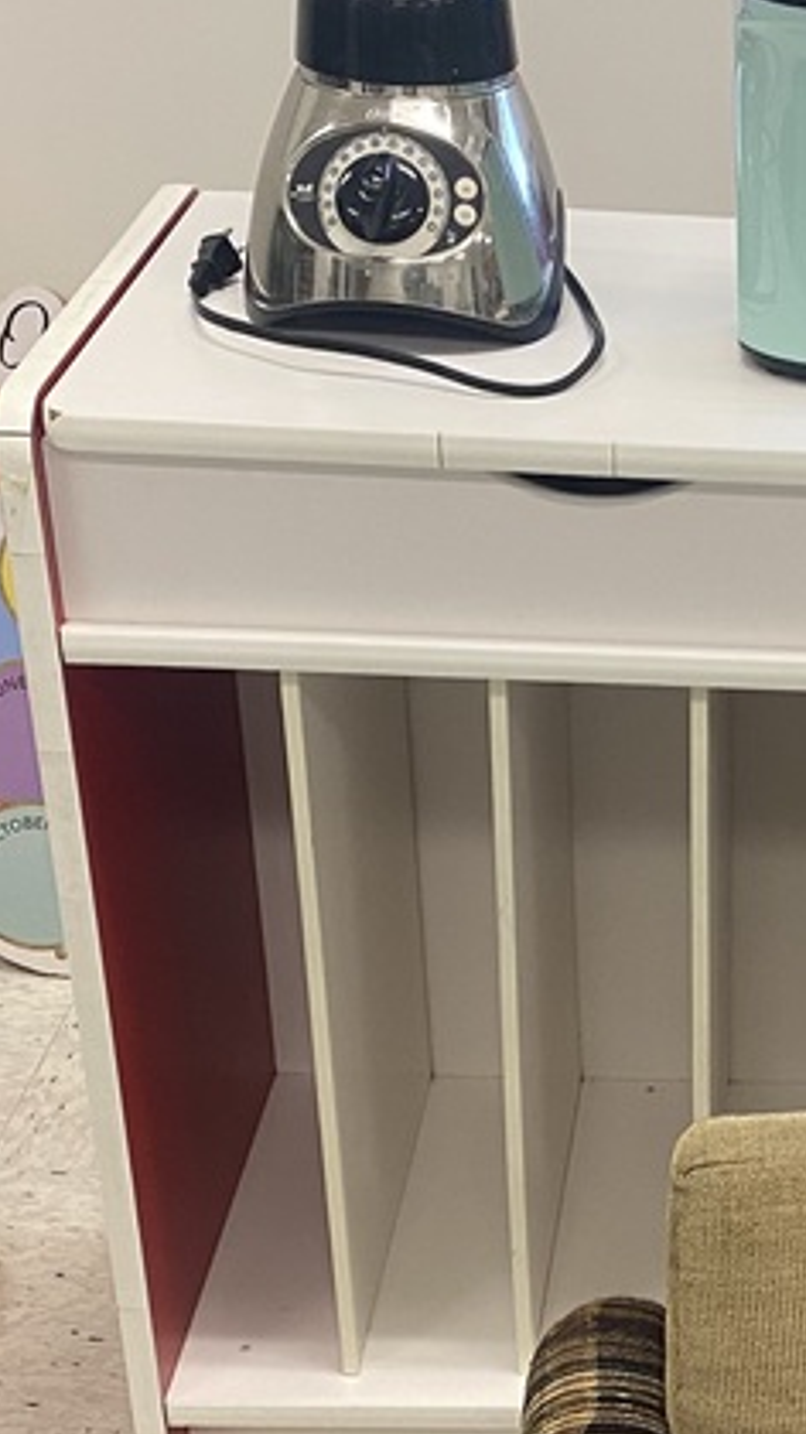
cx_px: 1031
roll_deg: -4.4
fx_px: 2624
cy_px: 973
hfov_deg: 16.5
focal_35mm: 69
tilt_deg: -32.3
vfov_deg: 30.3
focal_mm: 4.25
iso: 100
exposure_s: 1/60
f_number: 1.8
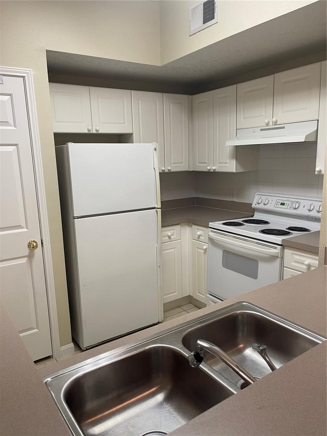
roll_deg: +1.5
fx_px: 315
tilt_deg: -11.0
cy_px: 218
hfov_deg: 54.9
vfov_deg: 69.4
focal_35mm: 25
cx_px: 164
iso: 80
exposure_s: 1/60
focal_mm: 5.1
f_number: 1.6
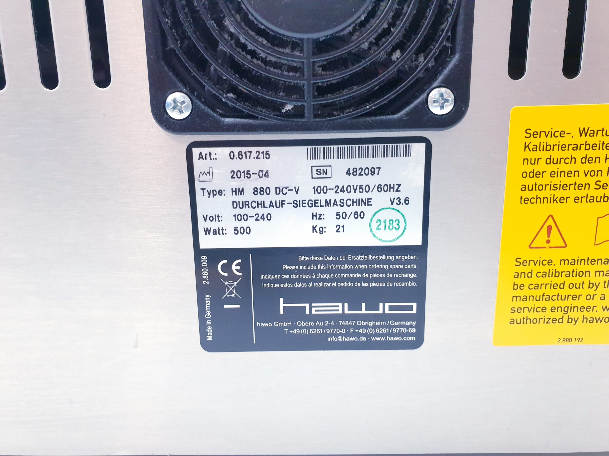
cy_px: 228
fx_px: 457
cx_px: 304
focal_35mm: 26
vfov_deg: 53.1
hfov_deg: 67.3
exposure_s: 1/50
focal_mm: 4.3
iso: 320
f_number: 2.4
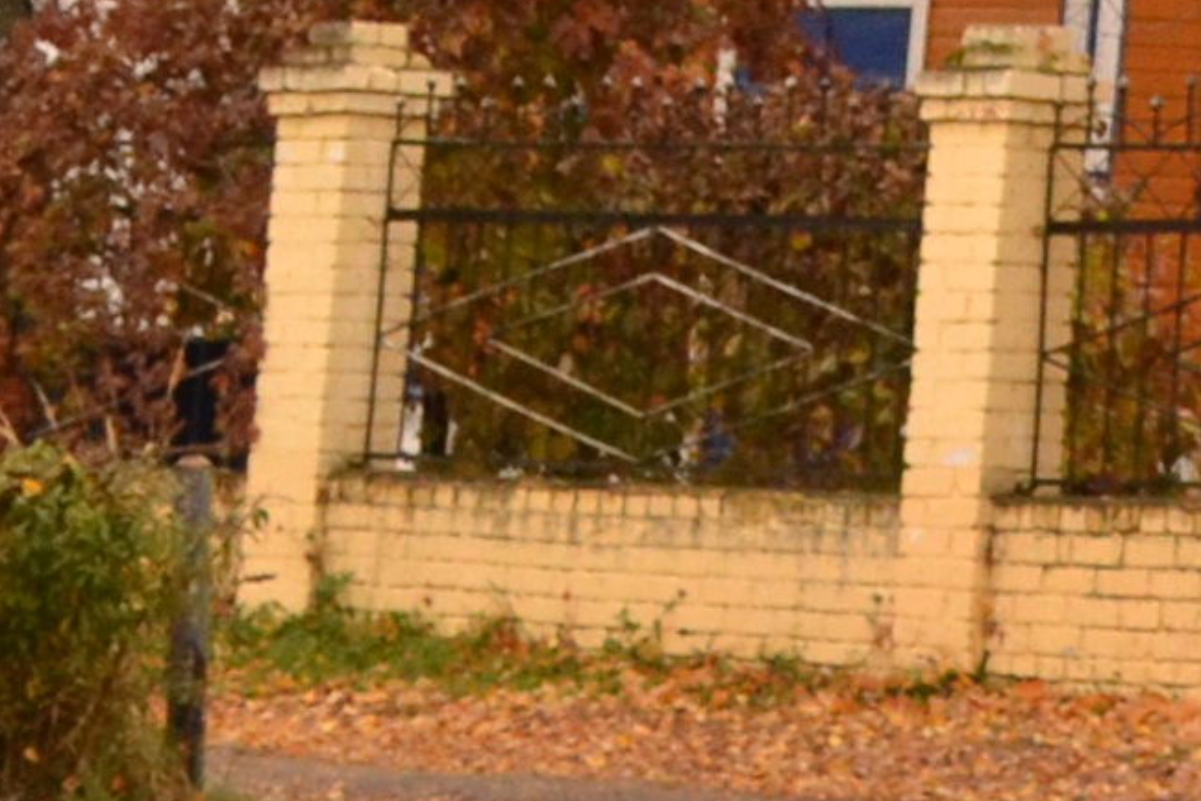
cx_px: 3483
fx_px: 7107
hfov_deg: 8.3
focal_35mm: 213
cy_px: -1402
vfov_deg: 6.1
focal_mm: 20
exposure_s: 1/500
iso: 800
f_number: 5.6
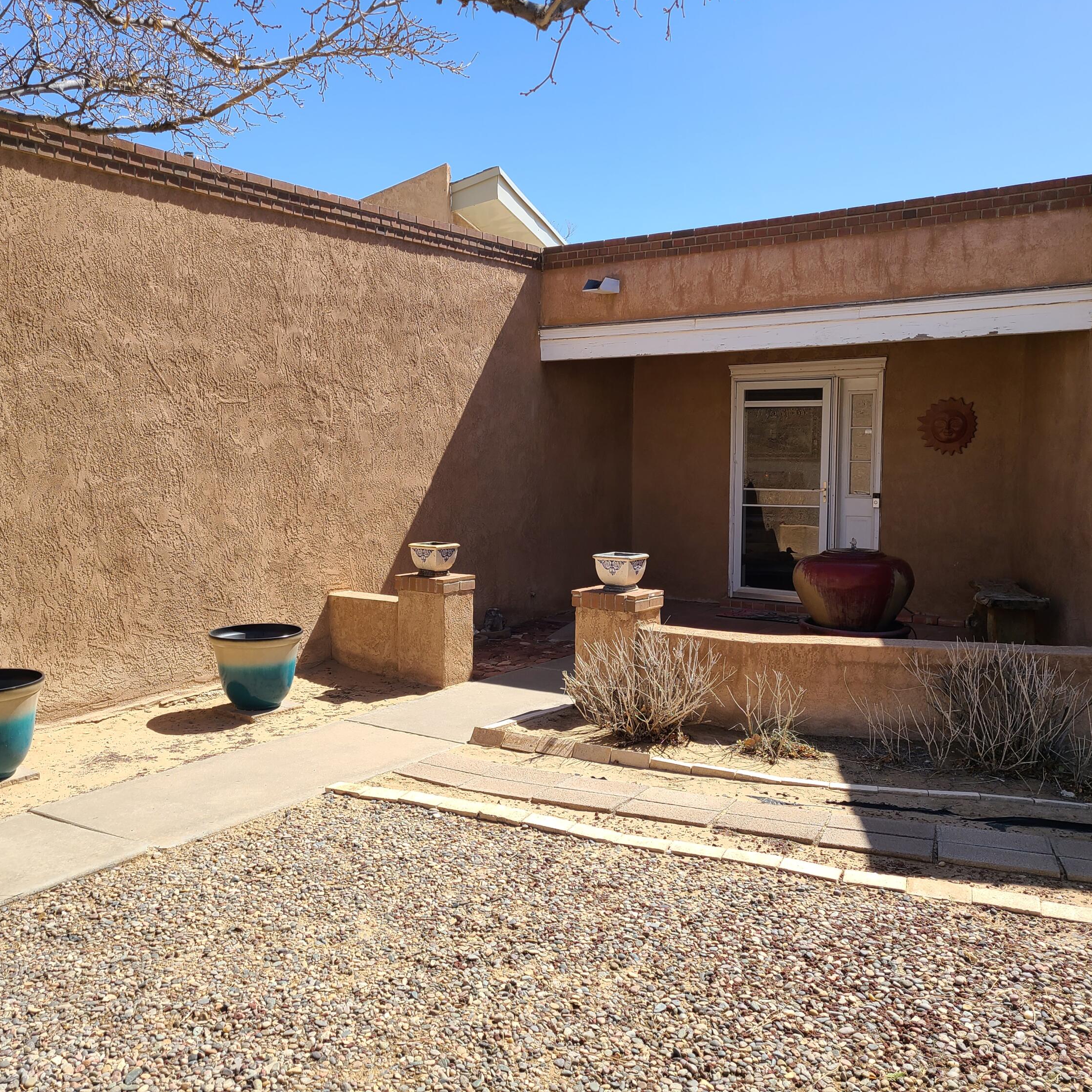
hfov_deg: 52.5
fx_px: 1106
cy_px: 540
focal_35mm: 31
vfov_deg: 52.5
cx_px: 499
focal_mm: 5.4
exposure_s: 1/1472
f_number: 1.8
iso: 40
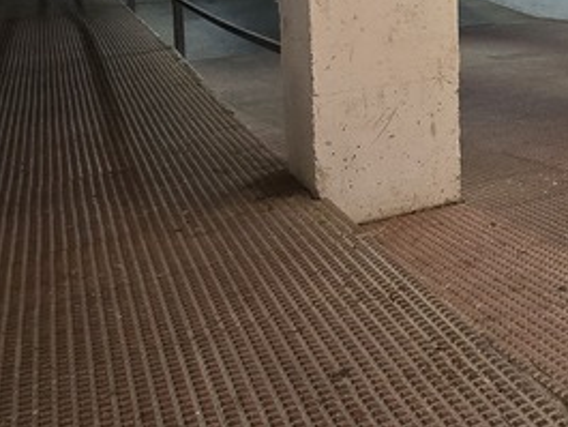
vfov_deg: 27.4
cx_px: 761
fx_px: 804
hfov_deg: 29.9
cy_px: -34
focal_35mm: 49
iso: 200
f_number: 2.2
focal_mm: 2.2
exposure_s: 1/50
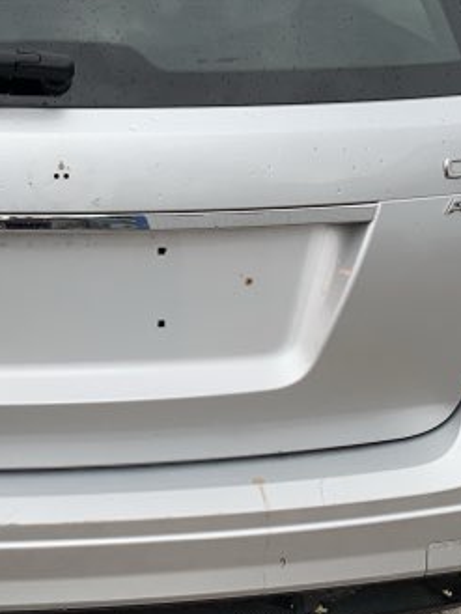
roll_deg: -3.1
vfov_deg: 24.5
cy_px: 190
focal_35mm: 79
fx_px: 1402
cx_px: 32
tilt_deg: -16.7
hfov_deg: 18.3
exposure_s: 1/344
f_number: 1.8
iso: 25
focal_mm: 4.25
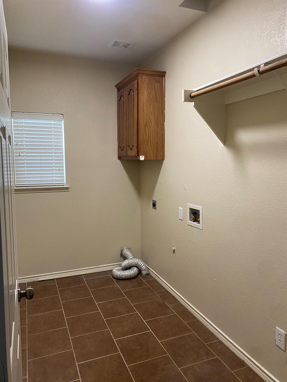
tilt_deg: -5.9
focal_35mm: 26
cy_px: 191
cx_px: 144
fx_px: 287
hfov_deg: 53.1
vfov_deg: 67.3
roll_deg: +0.5
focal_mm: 4.25
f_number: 1.8
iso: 200
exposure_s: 1/60
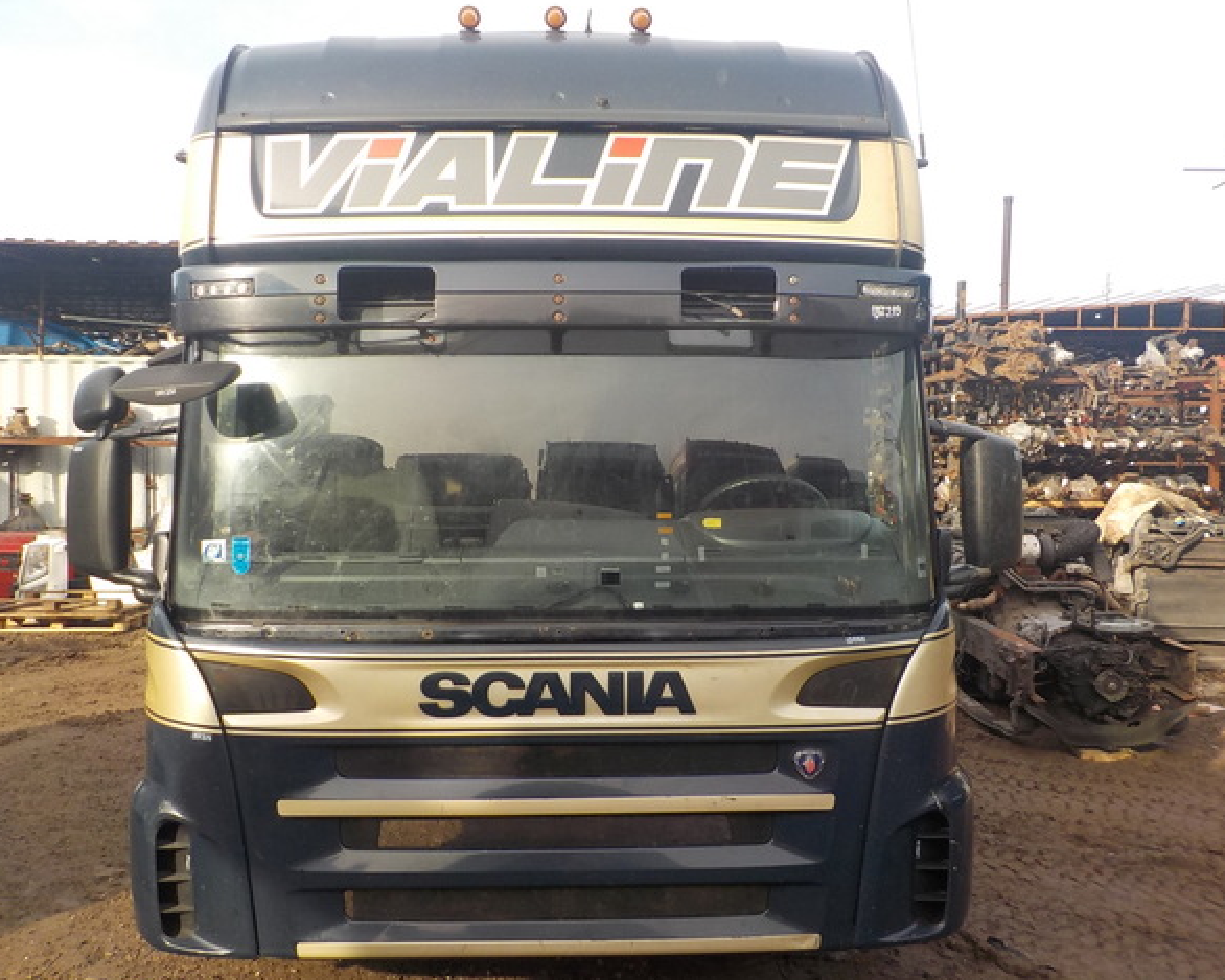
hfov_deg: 55.6
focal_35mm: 32
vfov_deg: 45.8
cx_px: 587
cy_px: 491
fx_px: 1160
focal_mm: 4.1
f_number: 3.3
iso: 125
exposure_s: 1/250
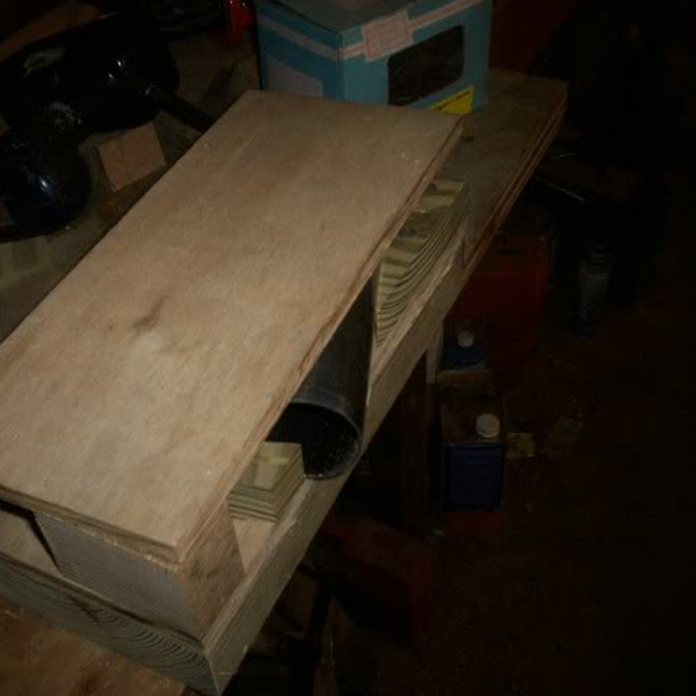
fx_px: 978
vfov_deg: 39.2
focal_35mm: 43
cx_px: 289
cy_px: 348
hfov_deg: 39.1
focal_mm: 5.9
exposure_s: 1/64
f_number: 4.5
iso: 140
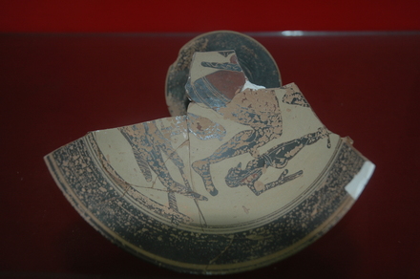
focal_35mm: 60
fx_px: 699
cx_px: 210
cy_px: 140
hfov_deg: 33.4
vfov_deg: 22.6
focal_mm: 40
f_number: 4.5
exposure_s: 1/60
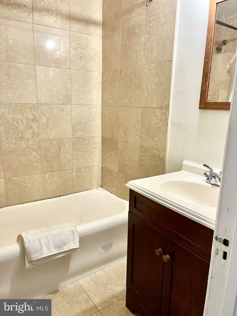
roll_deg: -0.2
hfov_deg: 53.1
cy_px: 158
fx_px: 237
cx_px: 118
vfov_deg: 67.3
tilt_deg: -12.7
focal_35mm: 26
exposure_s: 1/60
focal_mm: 5.1
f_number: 1.6
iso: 80
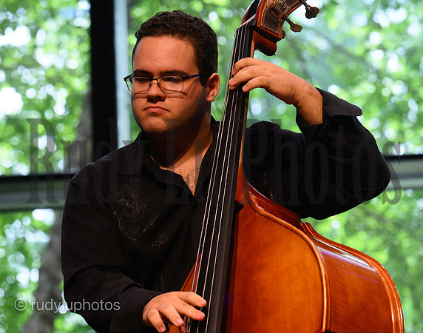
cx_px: 174
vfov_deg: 6.9
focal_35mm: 223
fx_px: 2771
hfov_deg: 8.7
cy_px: 166
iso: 3200
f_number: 8
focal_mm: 200
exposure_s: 1/320
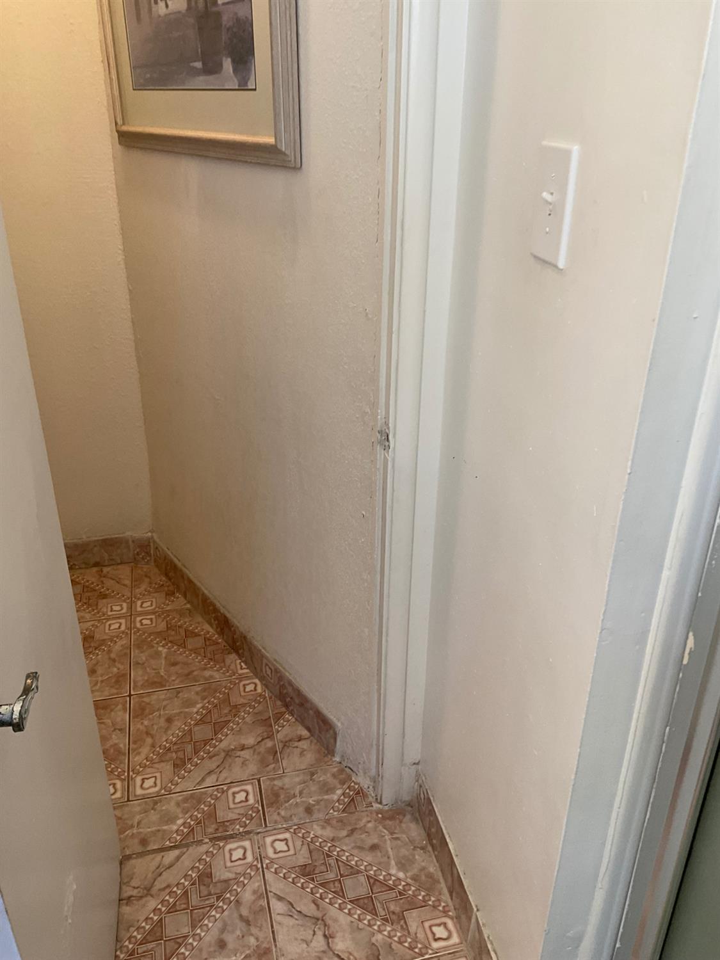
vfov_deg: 61.7
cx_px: 360
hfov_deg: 48.2
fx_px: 804
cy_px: 480
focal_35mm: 29
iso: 50
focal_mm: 3
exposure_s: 1/60
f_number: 1.8
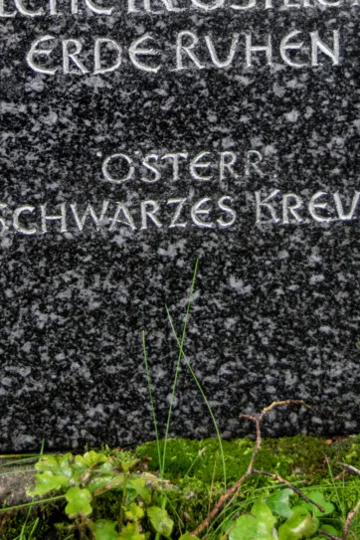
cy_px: 35
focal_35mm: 116
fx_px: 1741
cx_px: 176
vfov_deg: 17.3
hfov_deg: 11.8
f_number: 4.2
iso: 1100
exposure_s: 1/60
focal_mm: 35
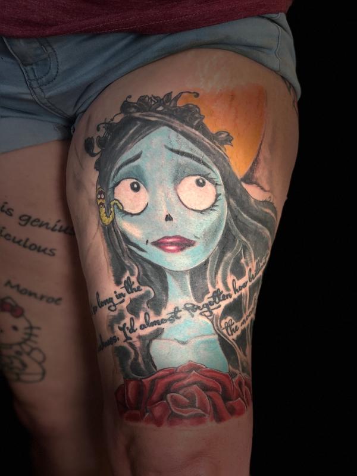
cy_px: 238
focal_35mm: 57
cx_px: 178
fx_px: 784
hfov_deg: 25.7
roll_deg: +1.1
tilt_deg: -12.7
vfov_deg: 33.8
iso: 100
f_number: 2.8
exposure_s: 1/30
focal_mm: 6.6
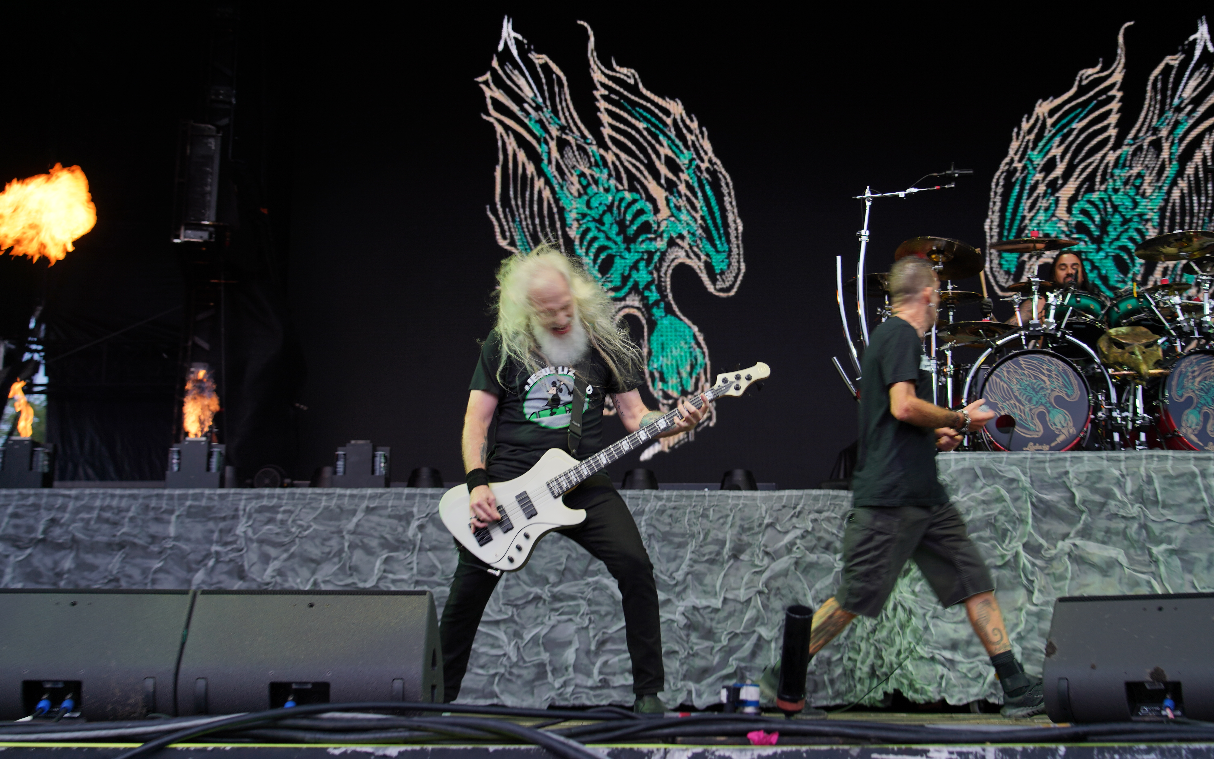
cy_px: 368
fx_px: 1555
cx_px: 606
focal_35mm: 47
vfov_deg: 27.4
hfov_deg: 42.6
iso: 100
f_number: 4
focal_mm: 46
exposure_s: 1/100
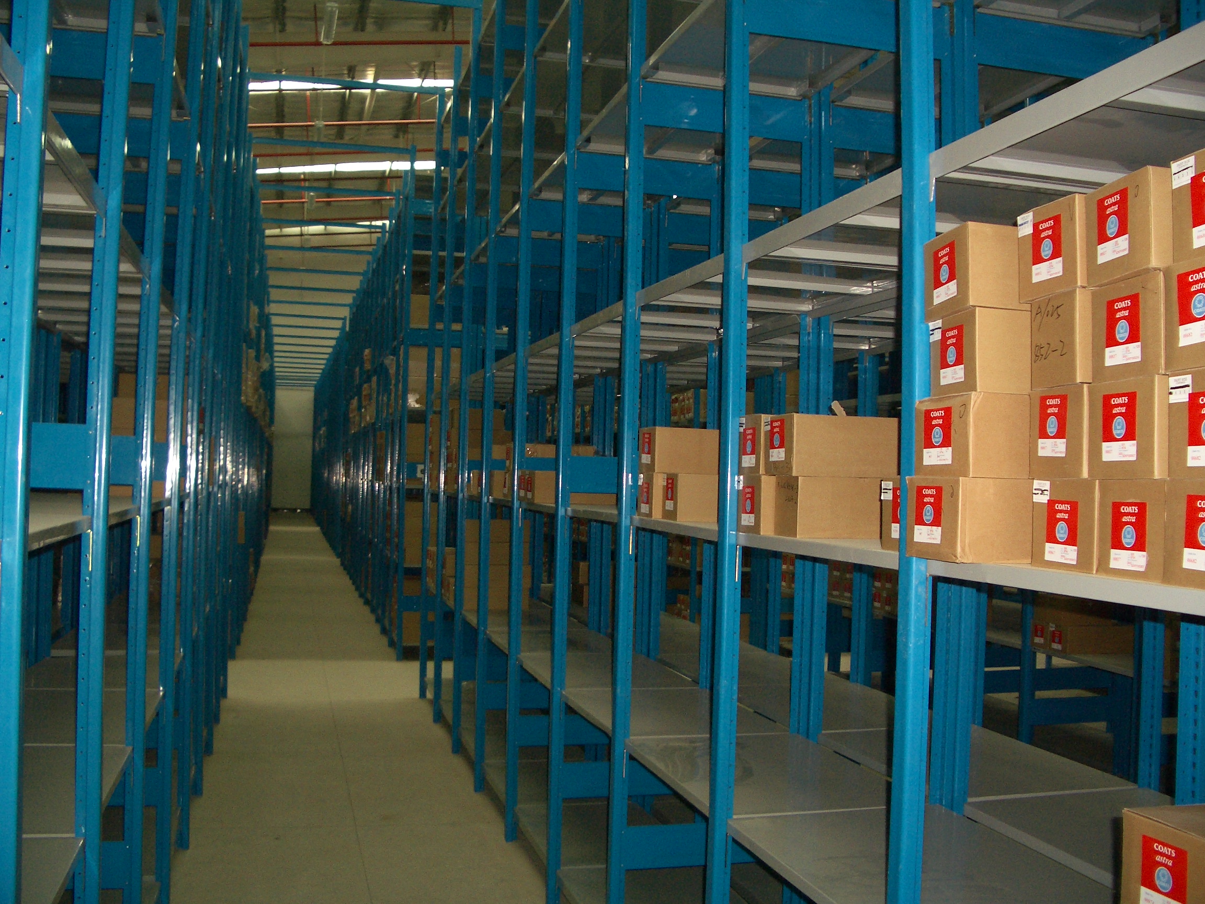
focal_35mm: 35
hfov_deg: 52.6
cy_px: 452
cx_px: 602
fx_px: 1218
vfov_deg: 40.7
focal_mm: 5.8
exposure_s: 1/60
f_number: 2.6
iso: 100
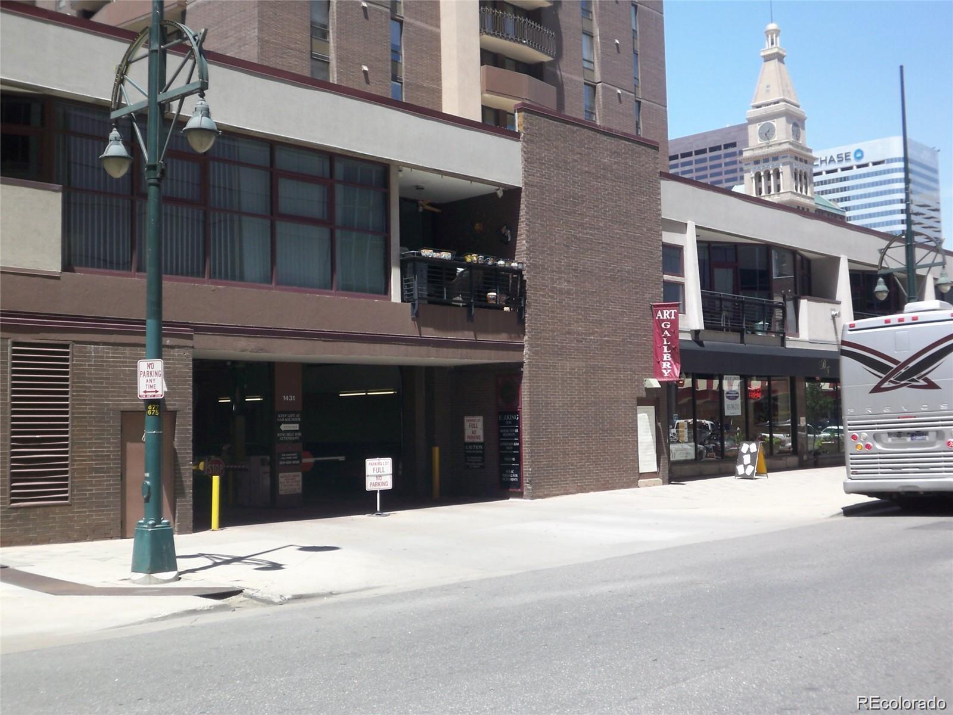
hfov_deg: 47.9
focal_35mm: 39
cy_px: 358
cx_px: 476
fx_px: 1074
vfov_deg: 36.8
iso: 50
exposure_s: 1/200
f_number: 3.9
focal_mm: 6.4
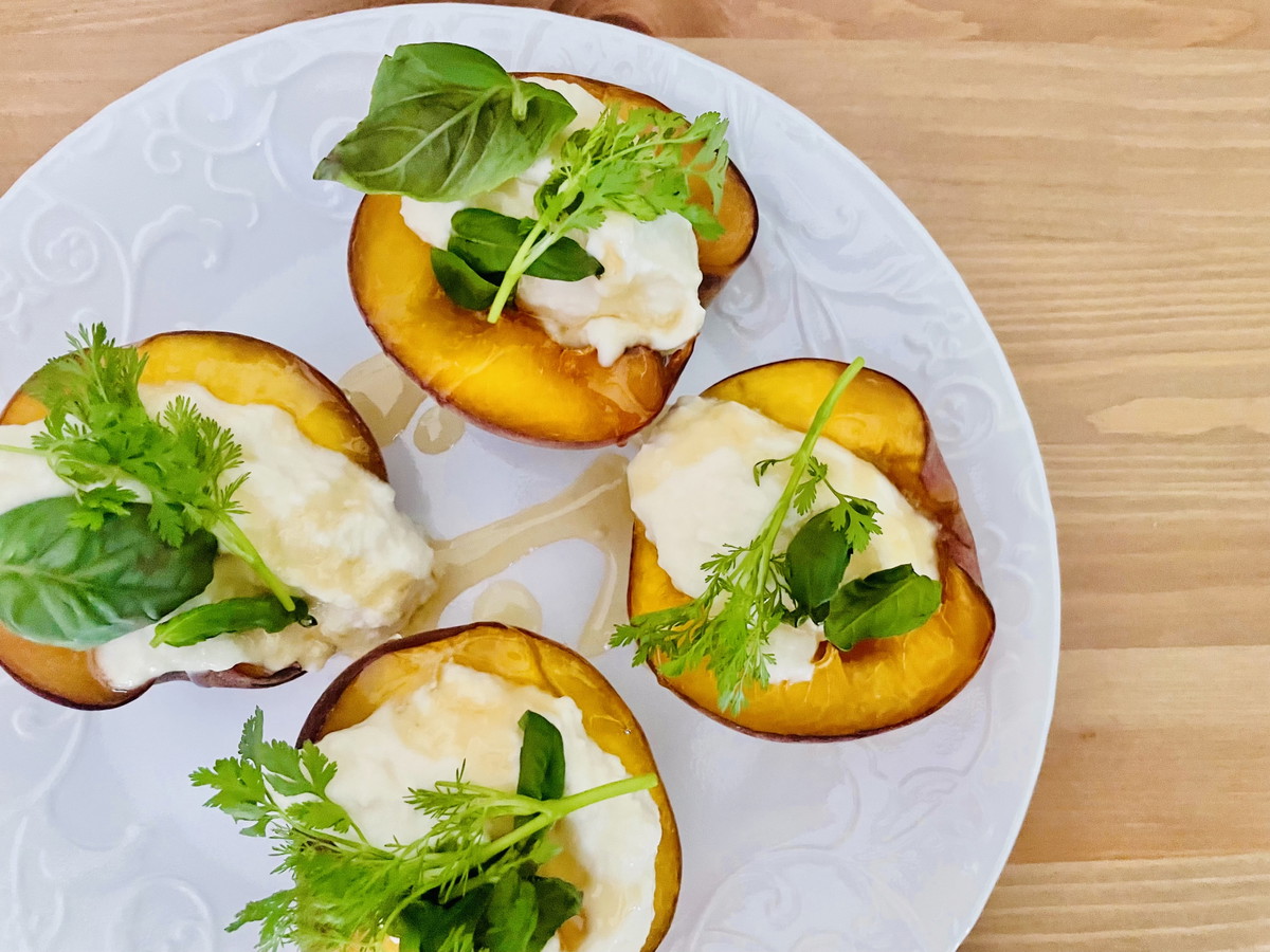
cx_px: 635
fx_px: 954
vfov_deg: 53.1
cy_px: 476
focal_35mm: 26
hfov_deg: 67.3
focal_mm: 4.2
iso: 640
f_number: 1.6
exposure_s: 1/30
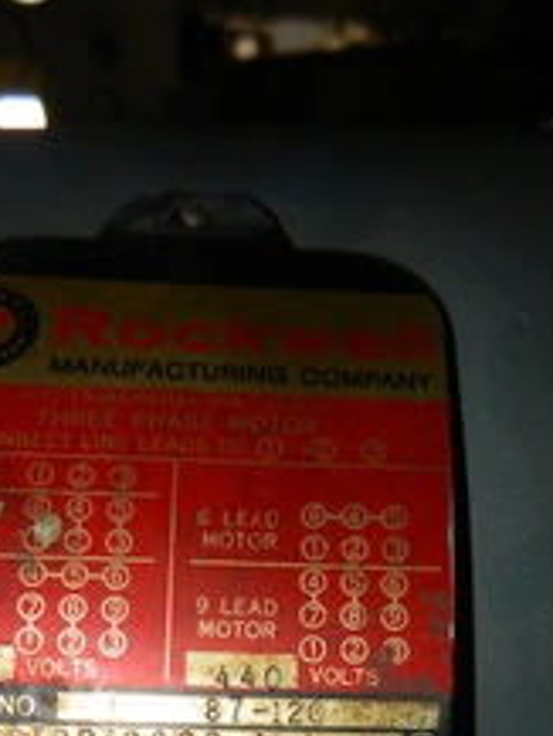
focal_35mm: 46
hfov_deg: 31.5
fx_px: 979
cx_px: 271
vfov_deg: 38.8
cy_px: 638
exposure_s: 1/30
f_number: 7
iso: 200
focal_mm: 4.5
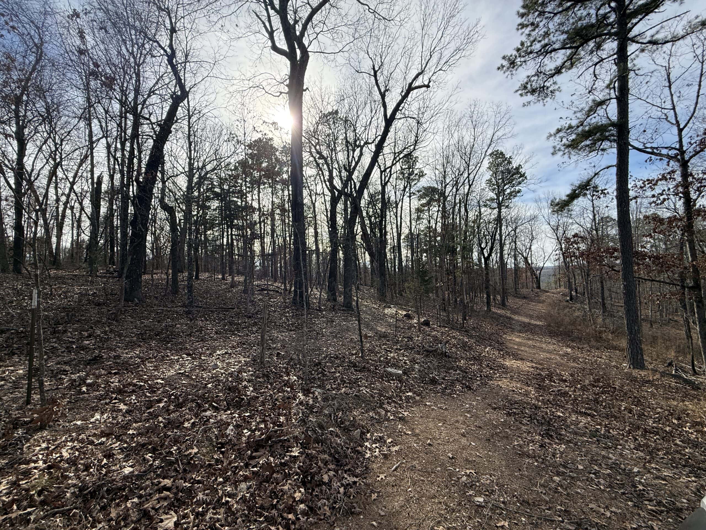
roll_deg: +0.8
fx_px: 286
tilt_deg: +2.3
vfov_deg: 85.7
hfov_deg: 102.1
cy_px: 265
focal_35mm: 14
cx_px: 353
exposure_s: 1/1399
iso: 64
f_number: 2.2
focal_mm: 2.22
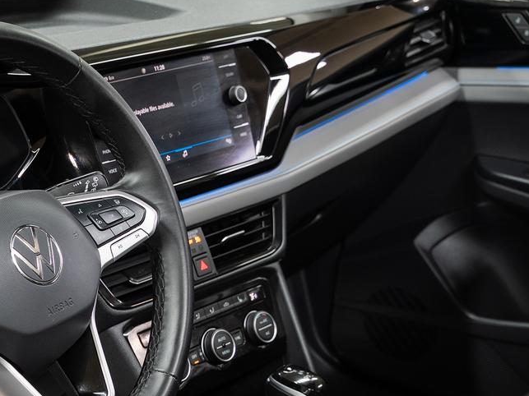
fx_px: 1161
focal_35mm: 76
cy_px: 279
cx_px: 26
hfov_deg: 24.7
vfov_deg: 19.3
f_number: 5.6
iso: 100
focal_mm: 35.3
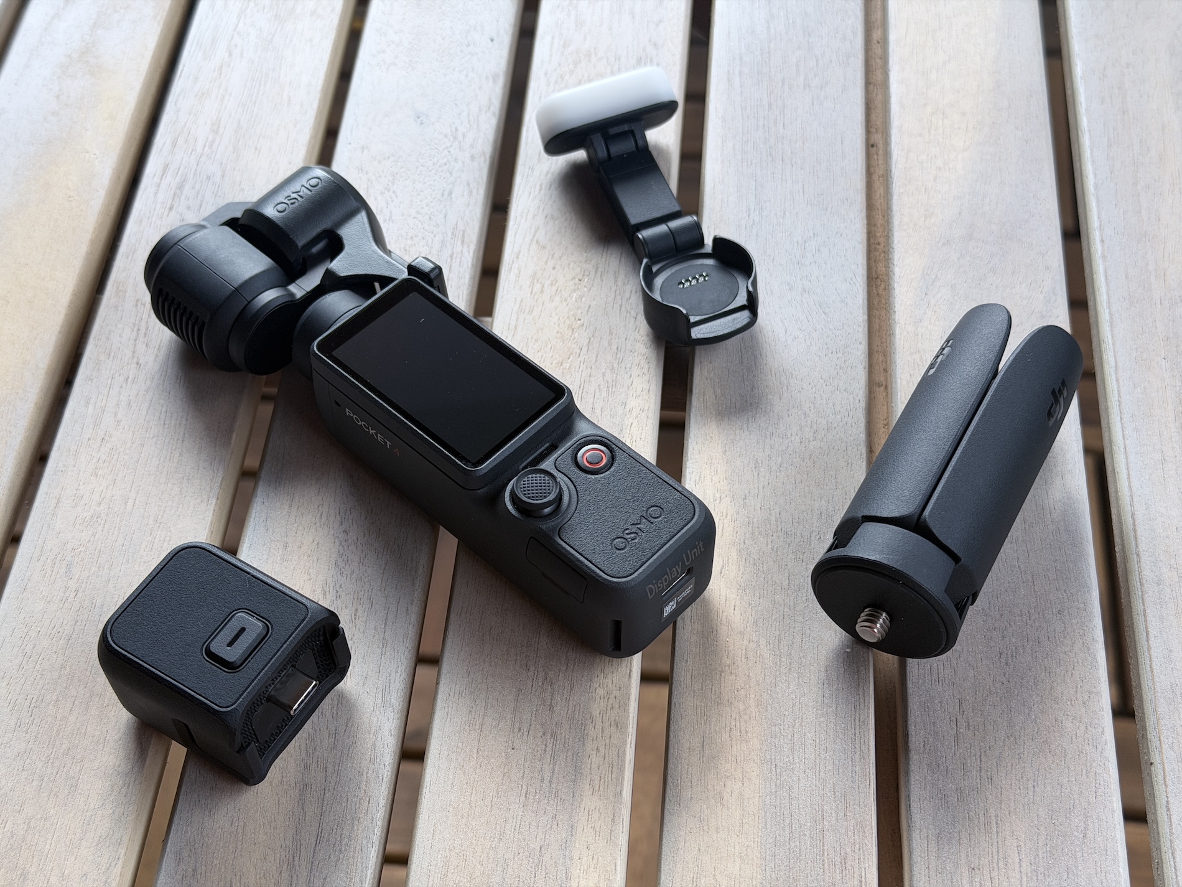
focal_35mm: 48
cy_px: 444
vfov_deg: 30.3
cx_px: 591
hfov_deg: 39.7
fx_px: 1639
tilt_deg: -53.4
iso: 64
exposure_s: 1/333
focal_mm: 6.76
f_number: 1.78
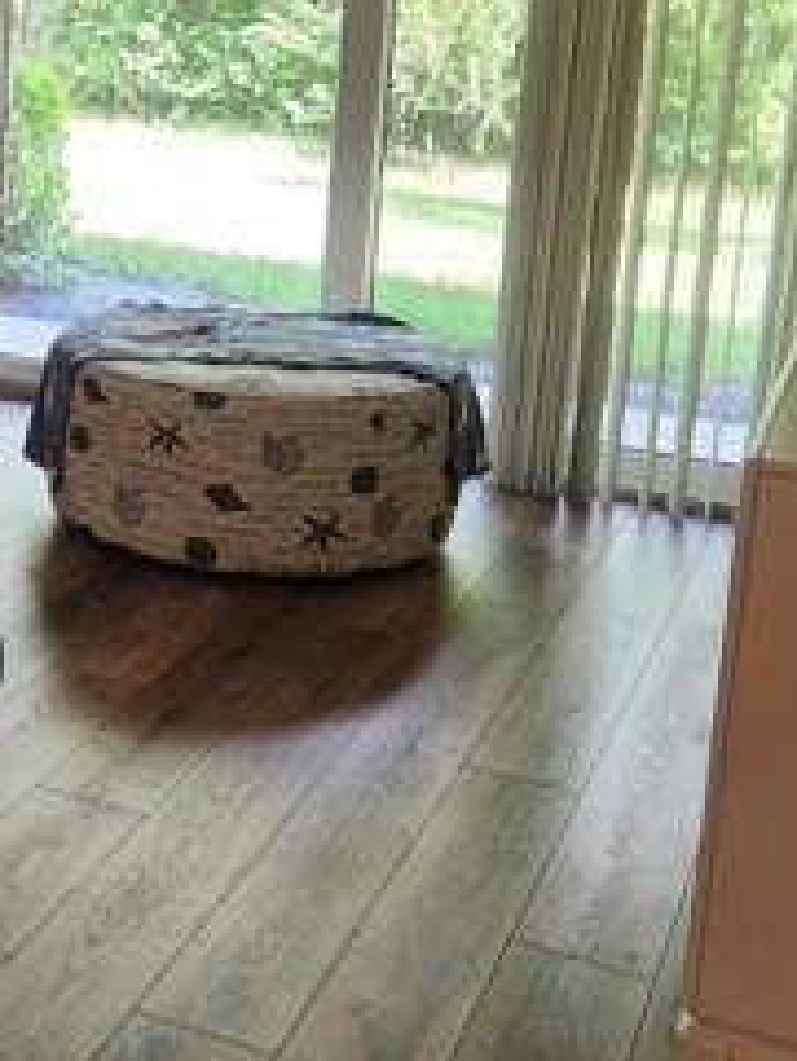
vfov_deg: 31.1
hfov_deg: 23.1
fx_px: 1871
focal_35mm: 61
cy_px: 255
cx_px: 0
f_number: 1.8
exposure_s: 1/120
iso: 320
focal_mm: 5.4
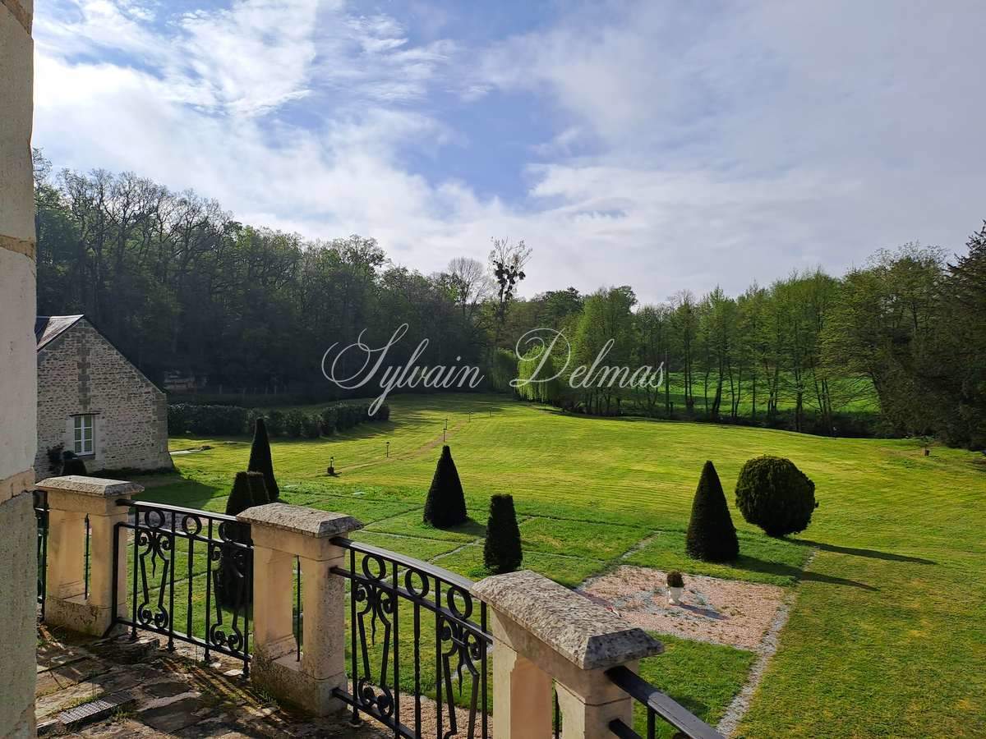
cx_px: 493
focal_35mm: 25
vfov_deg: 54.9
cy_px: 370
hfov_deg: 69.4
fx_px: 712
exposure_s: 1/3676
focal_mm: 4.65
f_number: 1.8
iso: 32
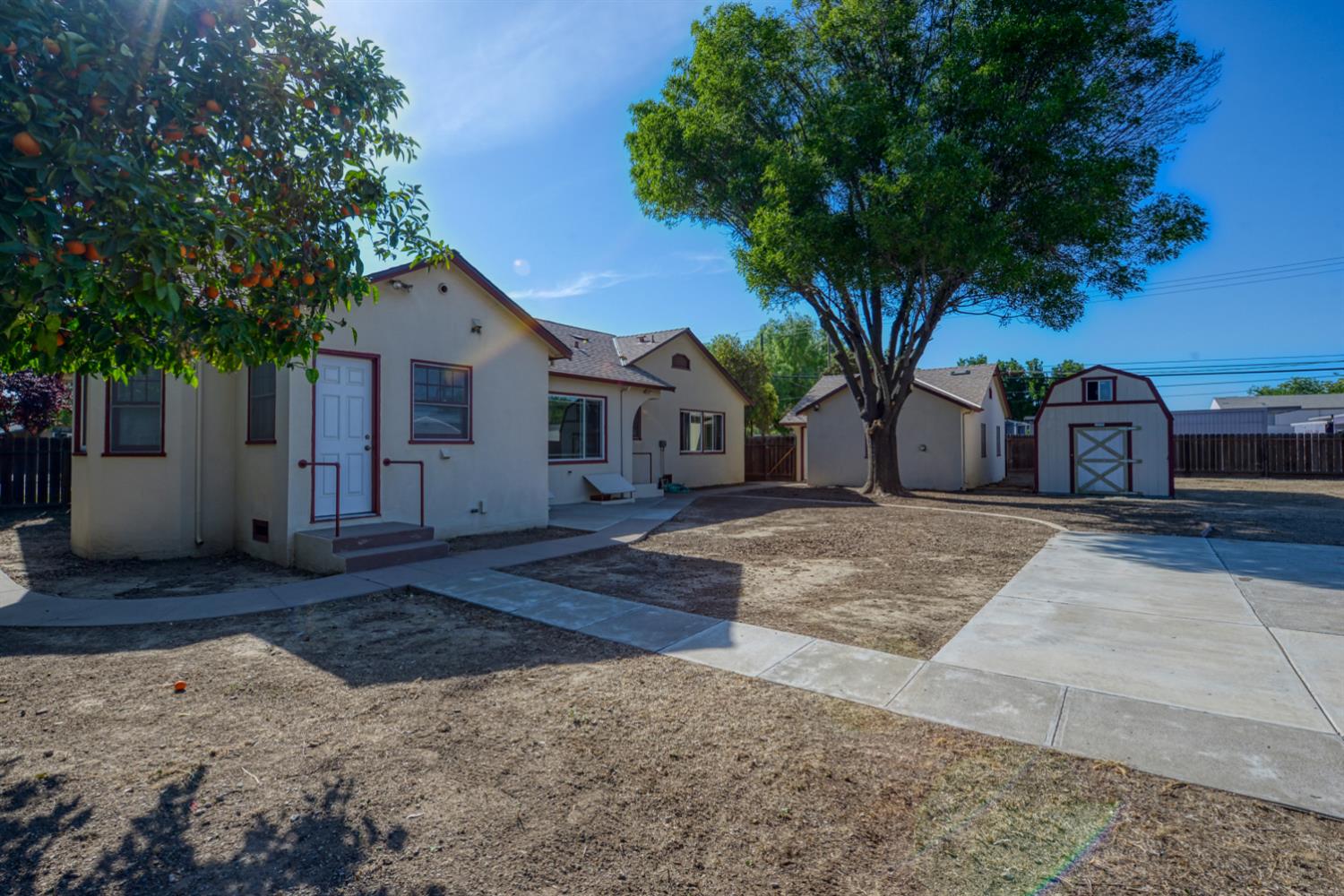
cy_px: 448
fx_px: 597
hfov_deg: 96.7
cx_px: 672
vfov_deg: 73.7
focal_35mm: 16
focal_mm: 16
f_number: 10
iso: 400
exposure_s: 1/400
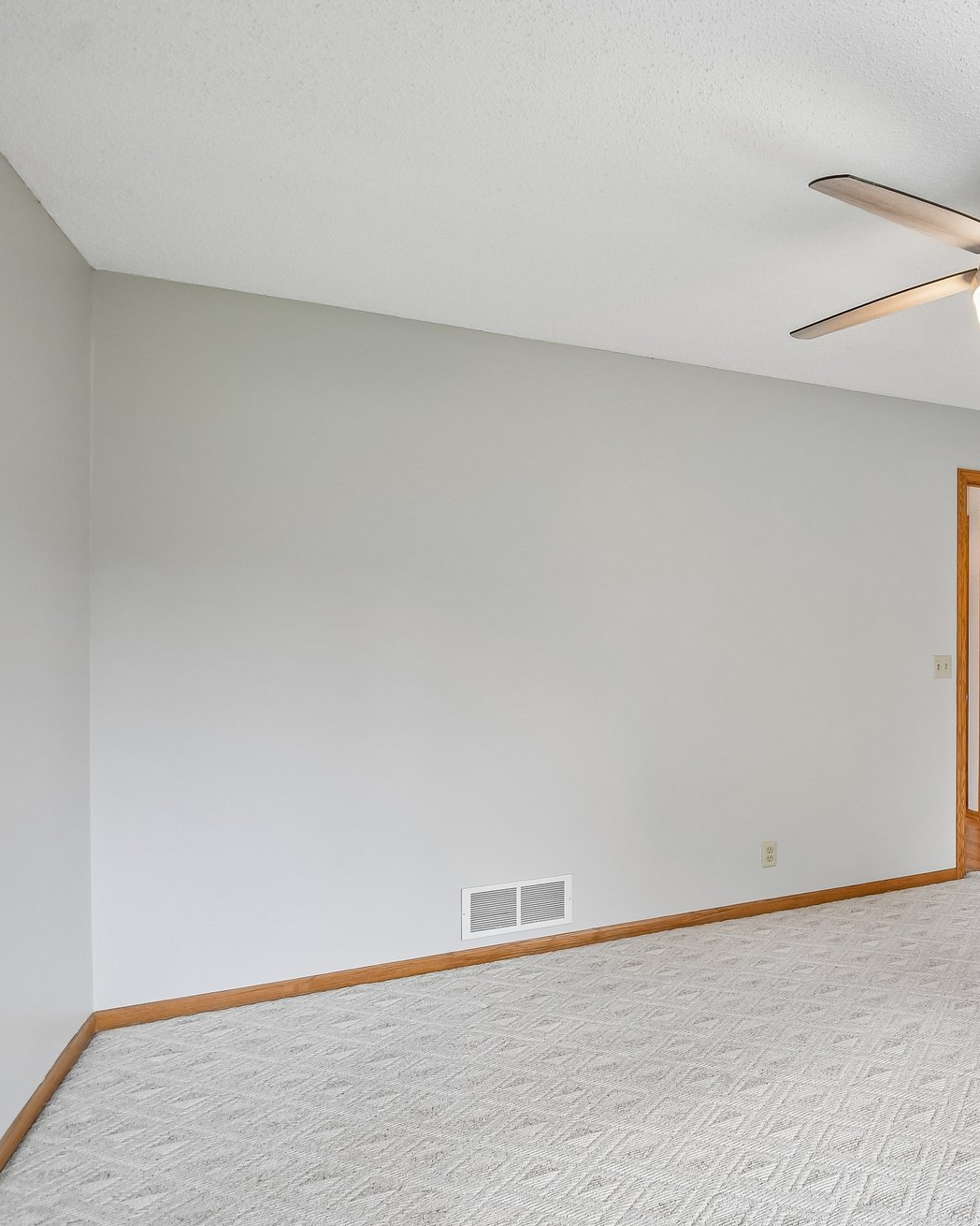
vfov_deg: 75.0
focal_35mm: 22
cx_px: 879
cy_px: 601
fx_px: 798
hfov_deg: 55.0
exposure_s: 1/15
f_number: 6.3
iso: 400
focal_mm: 10
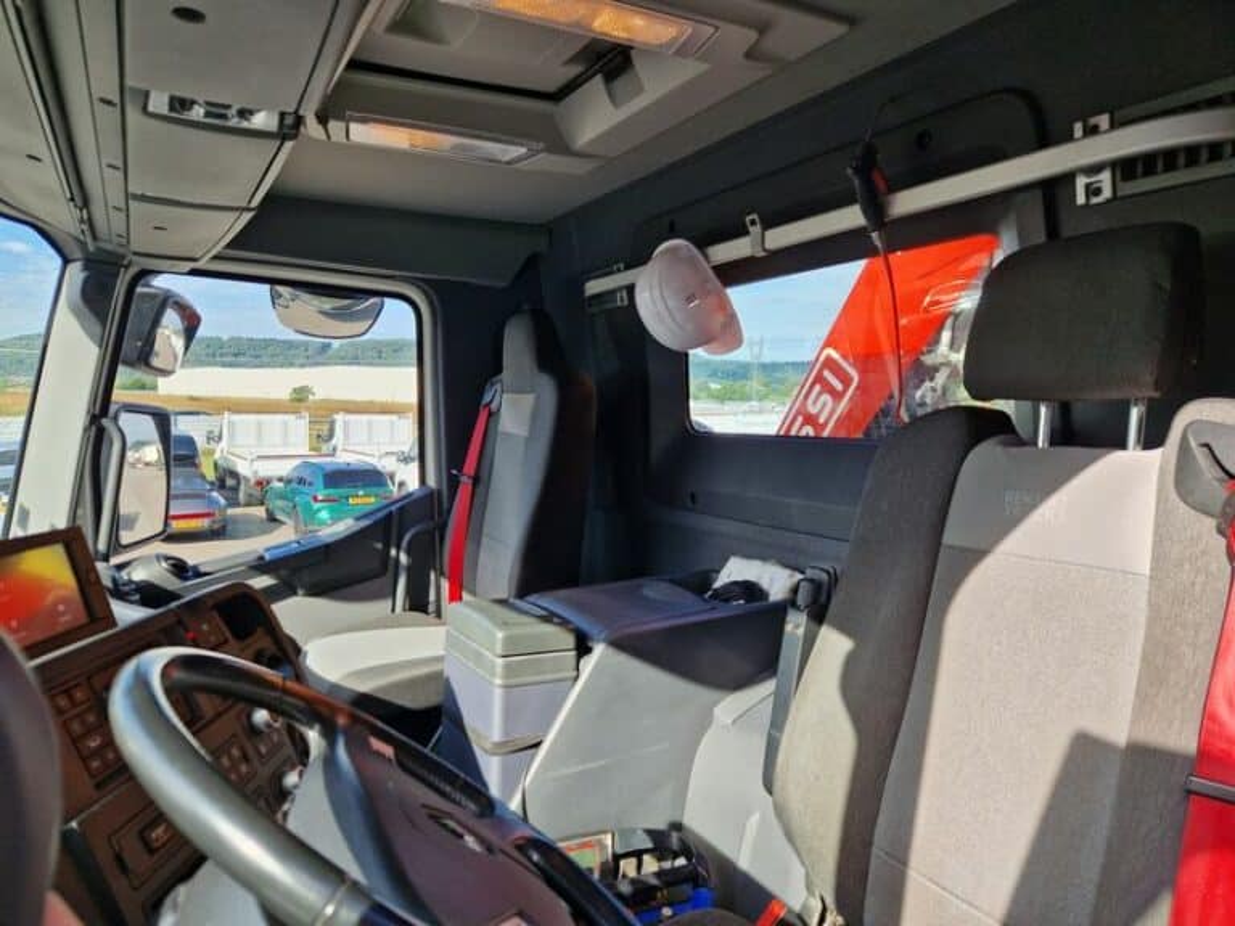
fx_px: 821
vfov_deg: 58.9
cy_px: 463
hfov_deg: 73.9
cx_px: 618
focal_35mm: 23
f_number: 1.8
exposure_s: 1/376
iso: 50
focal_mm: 5.4
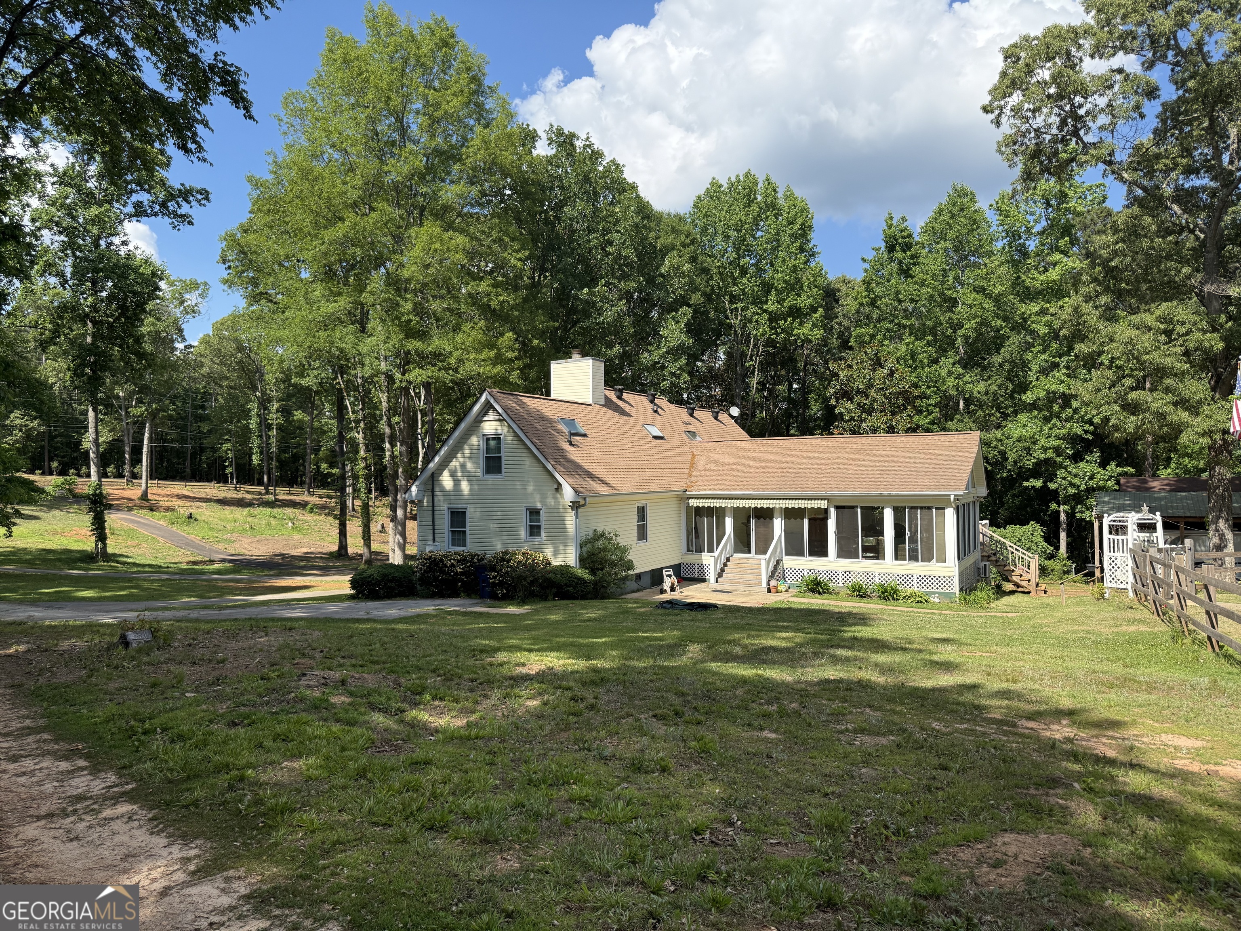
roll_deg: +0.6
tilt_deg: +2.8
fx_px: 860
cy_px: 466
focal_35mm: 24
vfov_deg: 56.8
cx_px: 620
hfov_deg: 71.6
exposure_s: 1/3279
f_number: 1.78
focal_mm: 6.76
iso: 100
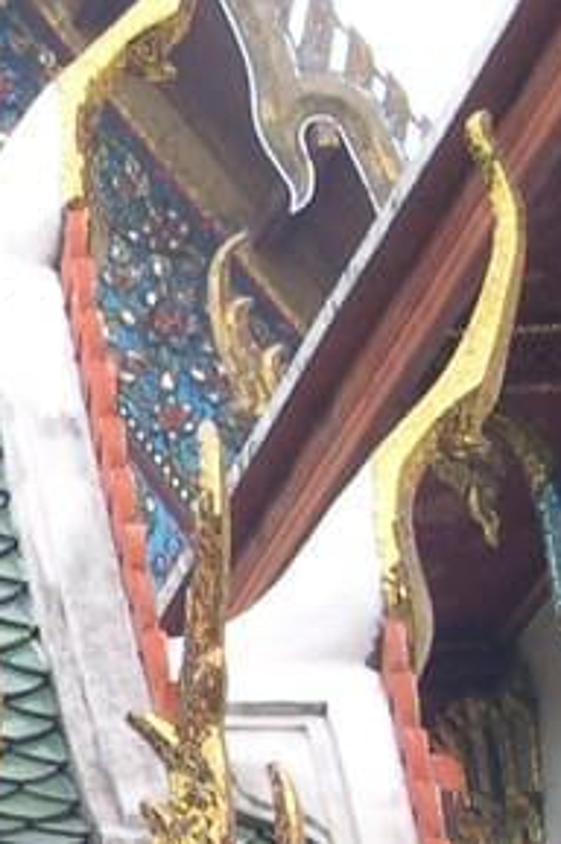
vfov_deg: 7.2
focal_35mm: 286
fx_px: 6701
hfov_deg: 4.6
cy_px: 838
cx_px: -967
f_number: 3.5
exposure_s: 1/250
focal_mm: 13.2
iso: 100
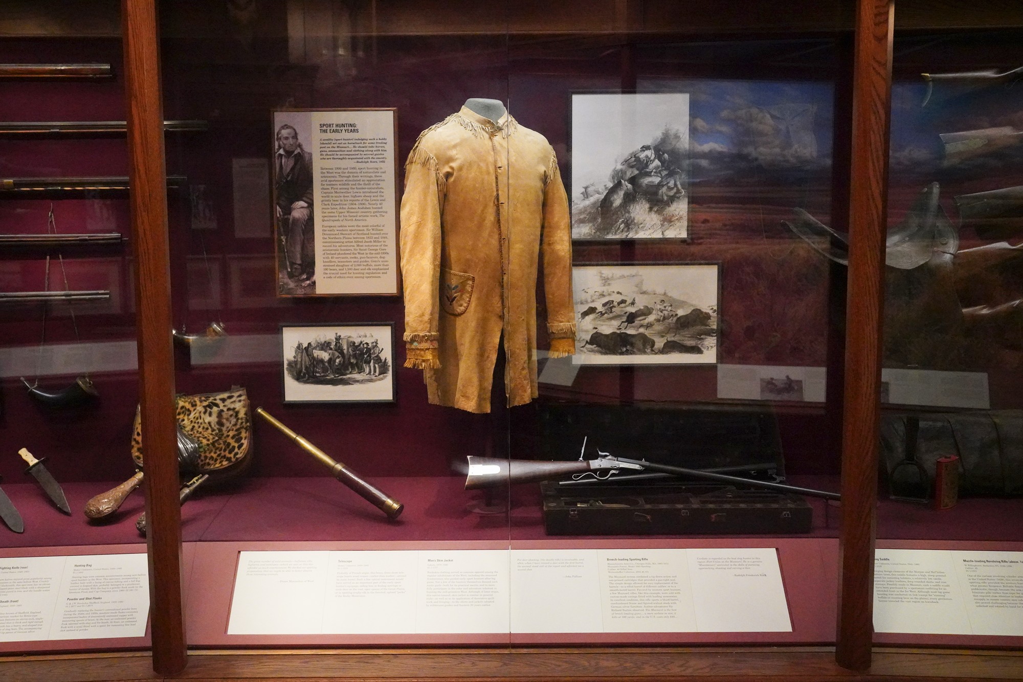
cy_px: 341
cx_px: 512
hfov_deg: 60.3
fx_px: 881
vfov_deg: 42.3
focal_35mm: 31
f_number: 4.5
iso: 16000
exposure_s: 1/100
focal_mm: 31
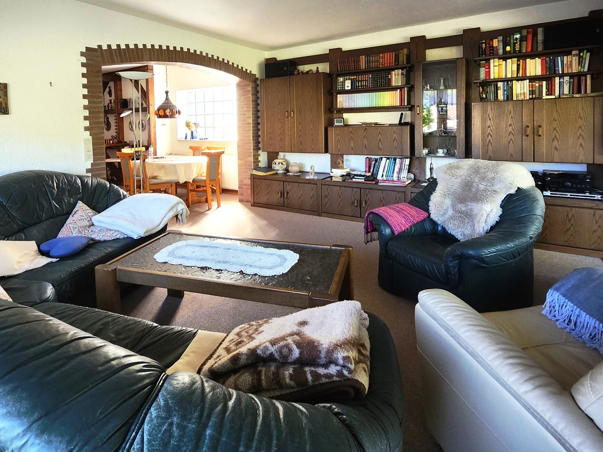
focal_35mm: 19
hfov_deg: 84.5
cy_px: 135
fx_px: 331
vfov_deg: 66.0
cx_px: 276
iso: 250
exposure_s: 1/60
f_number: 2.2
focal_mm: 1.74
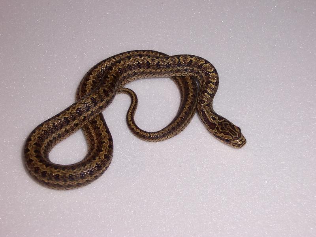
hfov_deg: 22.0
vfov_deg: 16.6
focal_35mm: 89
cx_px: 158
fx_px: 812
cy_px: 118
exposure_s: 1/250
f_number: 4.8
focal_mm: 14.8
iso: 80
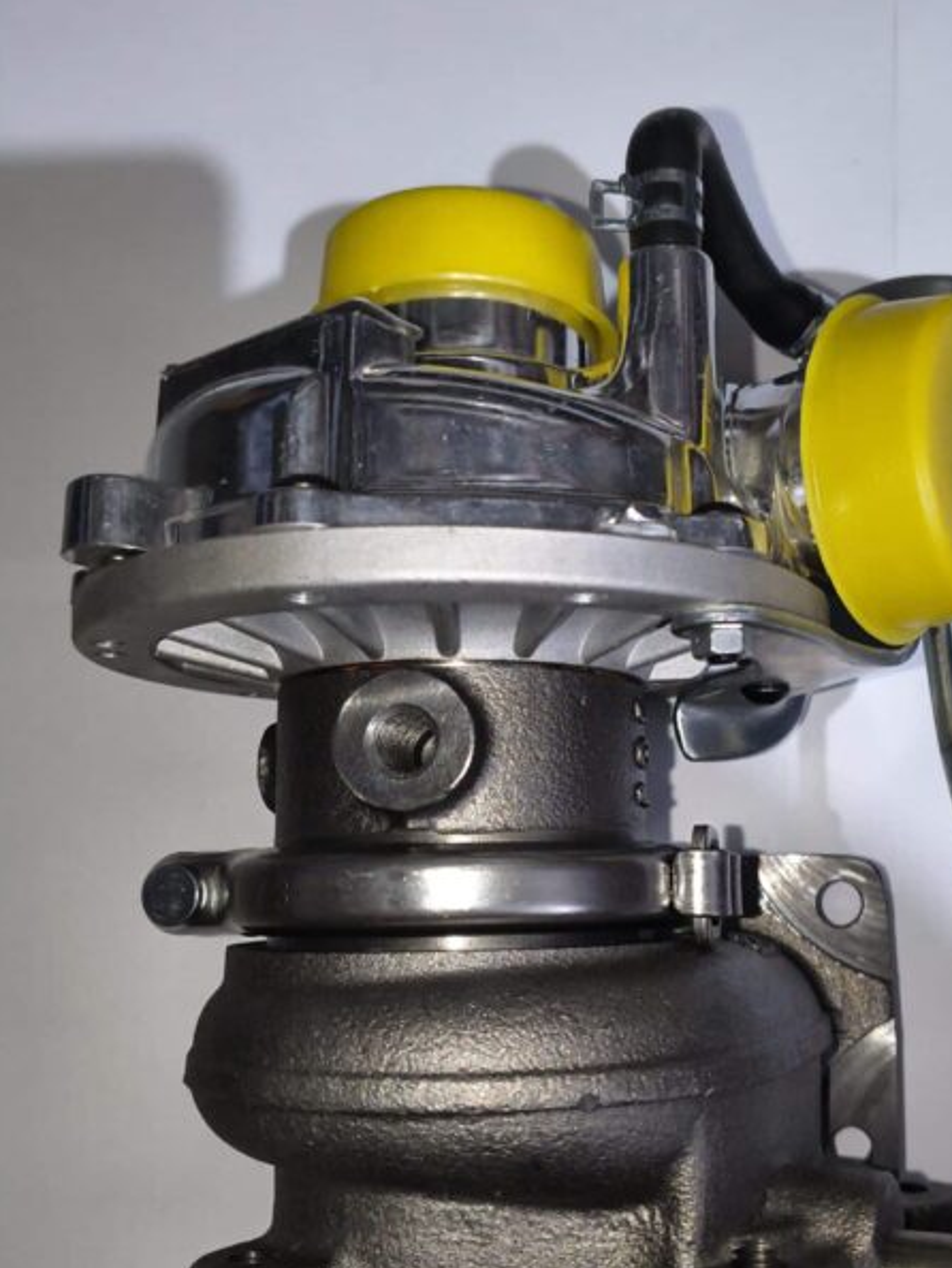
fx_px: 1282
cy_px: 696
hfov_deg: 40.4
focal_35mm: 35
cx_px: 600
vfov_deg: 52.5
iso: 1297
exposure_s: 1/50
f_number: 1.8
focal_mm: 4.81
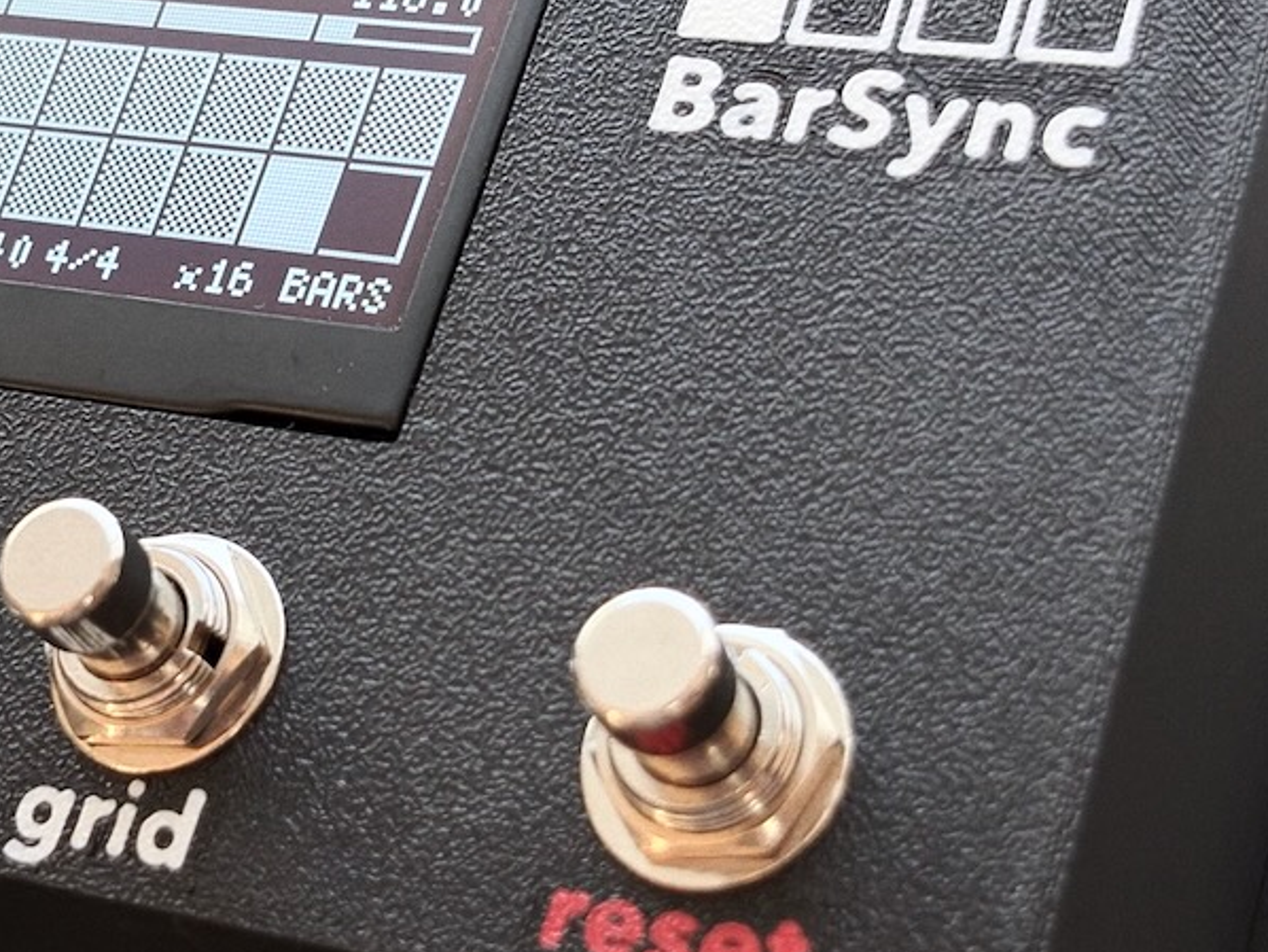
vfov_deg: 16.6
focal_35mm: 89
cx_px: 399
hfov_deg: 21.9
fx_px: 3261
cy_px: 475
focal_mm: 5.96
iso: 50
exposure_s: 1/50
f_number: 1.6
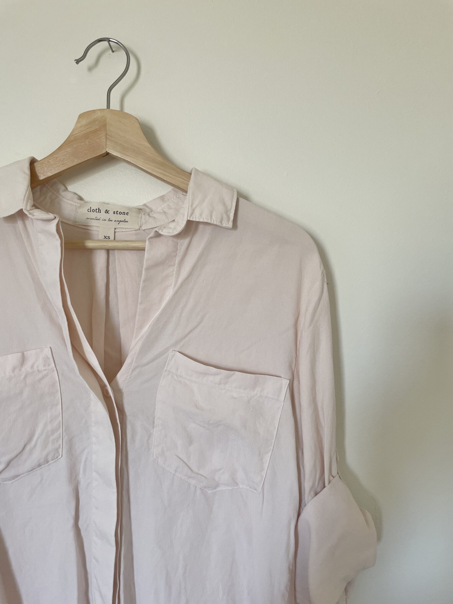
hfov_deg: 53.1
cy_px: 302
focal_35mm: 26
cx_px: 226
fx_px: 454
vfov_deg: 67.3
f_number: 1.6
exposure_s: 1/121
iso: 100
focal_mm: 4.2
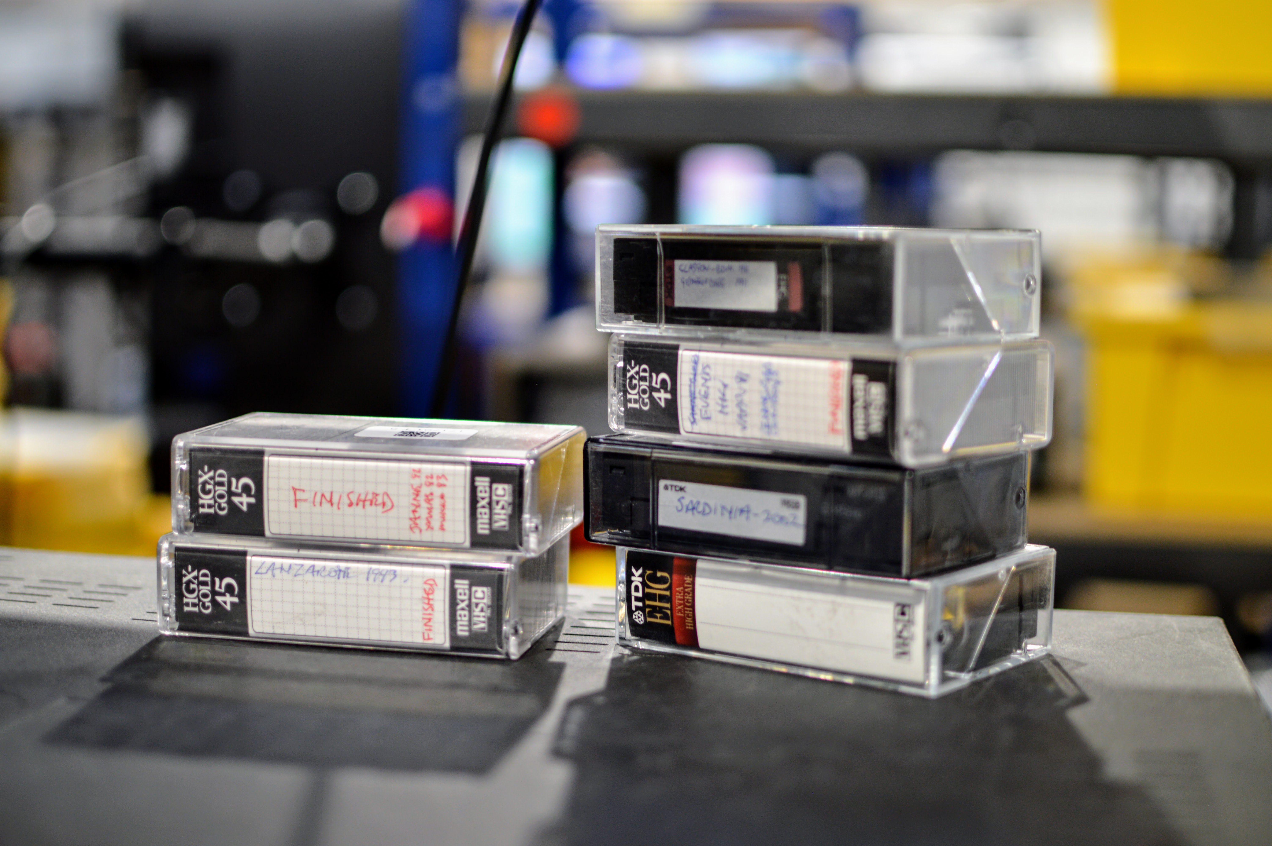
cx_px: 636
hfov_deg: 37.9
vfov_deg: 25.7
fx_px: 1853
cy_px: 423
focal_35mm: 52
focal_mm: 35
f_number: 1.8
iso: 200
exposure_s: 1/60
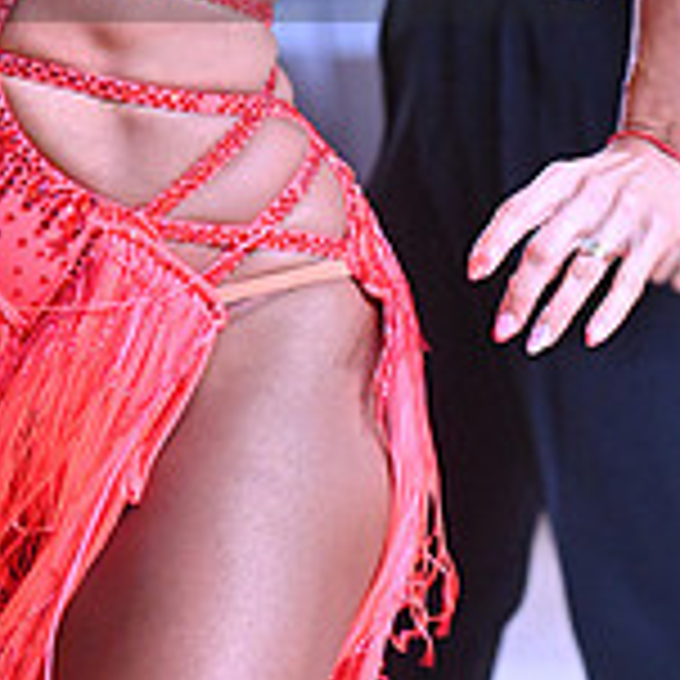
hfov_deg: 3.5
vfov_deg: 3.5
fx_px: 11246
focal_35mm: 506
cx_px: -29
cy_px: -126
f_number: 7.1
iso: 4000
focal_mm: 155
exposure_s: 1/400
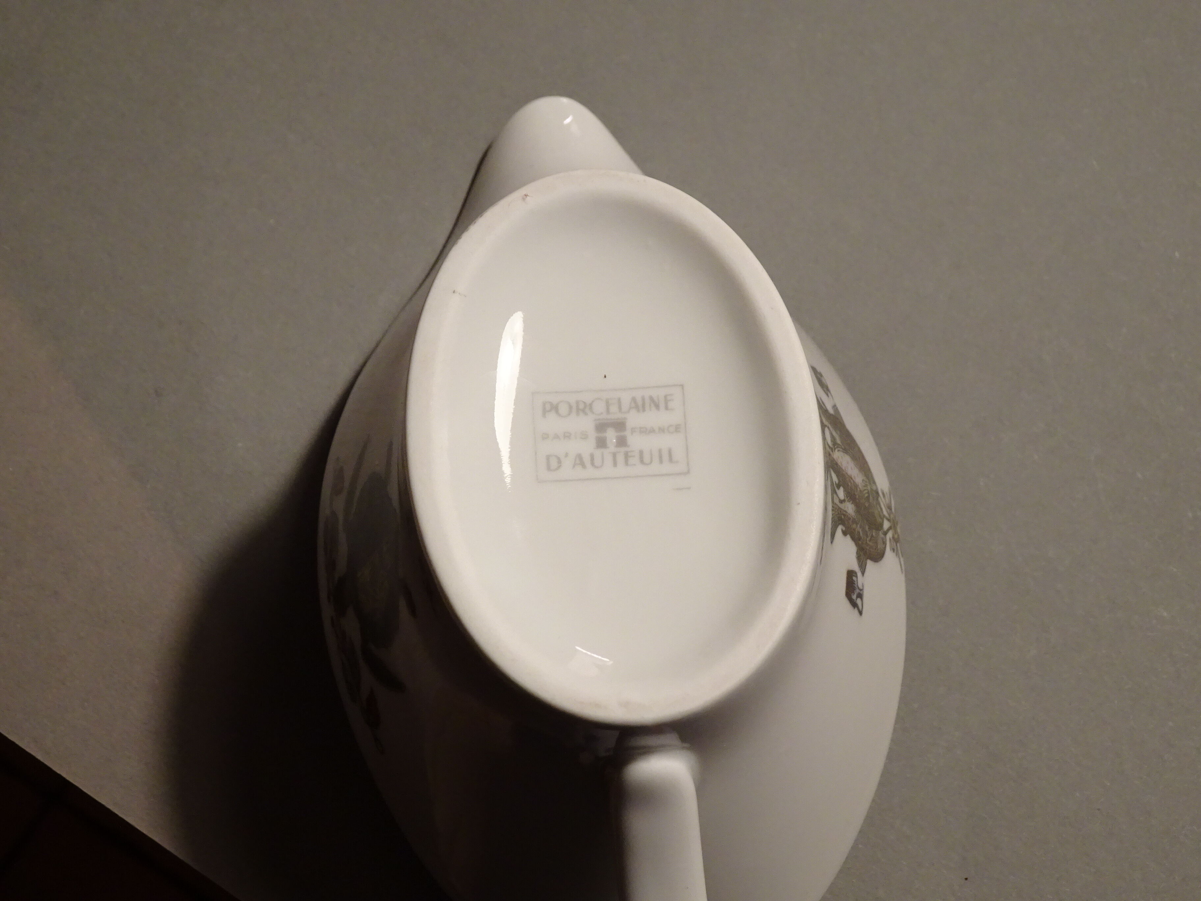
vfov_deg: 25.2
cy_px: 450
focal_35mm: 58
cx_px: 600
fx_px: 2012
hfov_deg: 33.2
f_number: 4.5
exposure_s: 1/8
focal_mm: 9.87
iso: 400
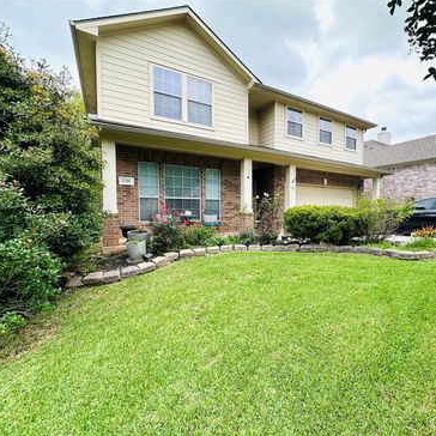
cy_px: 222
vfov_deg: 84.0
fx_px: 242
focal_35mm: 17
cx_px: 255
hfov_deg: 83.2
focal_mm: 2.22
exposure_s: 1/337
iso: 40
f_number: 2.2
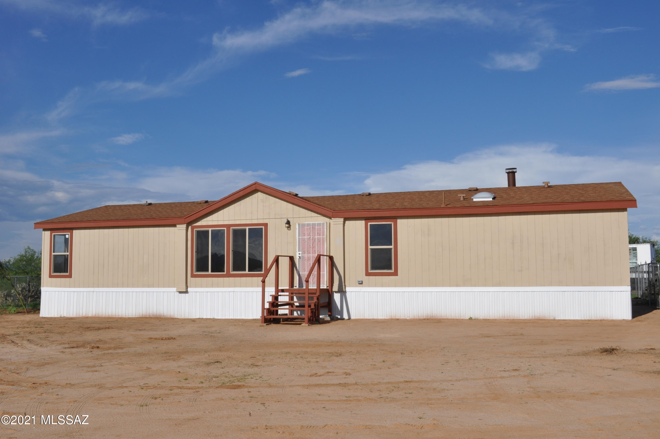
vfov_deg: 36.8
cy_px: 220
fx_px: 659
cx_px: 330
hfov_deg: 53.2
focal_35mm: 36
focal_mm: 24
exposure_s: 1/250
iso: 200
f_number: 16
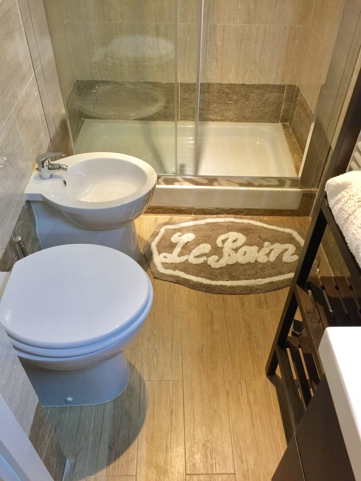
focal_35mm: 29
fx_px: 403
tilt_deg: -43.7
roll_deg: -0.8
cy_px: 240
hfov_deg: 48.2
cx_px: 180
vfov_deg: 61.7
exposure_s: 1/17
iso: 80
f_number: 2.2
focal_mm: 4.15
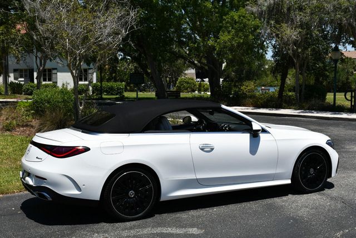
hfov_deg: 41.1
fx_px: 475
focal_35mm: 48
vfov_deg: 28.1
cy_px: 119
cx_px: 178
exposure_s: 1/320
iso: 100
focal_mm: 24
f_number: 9
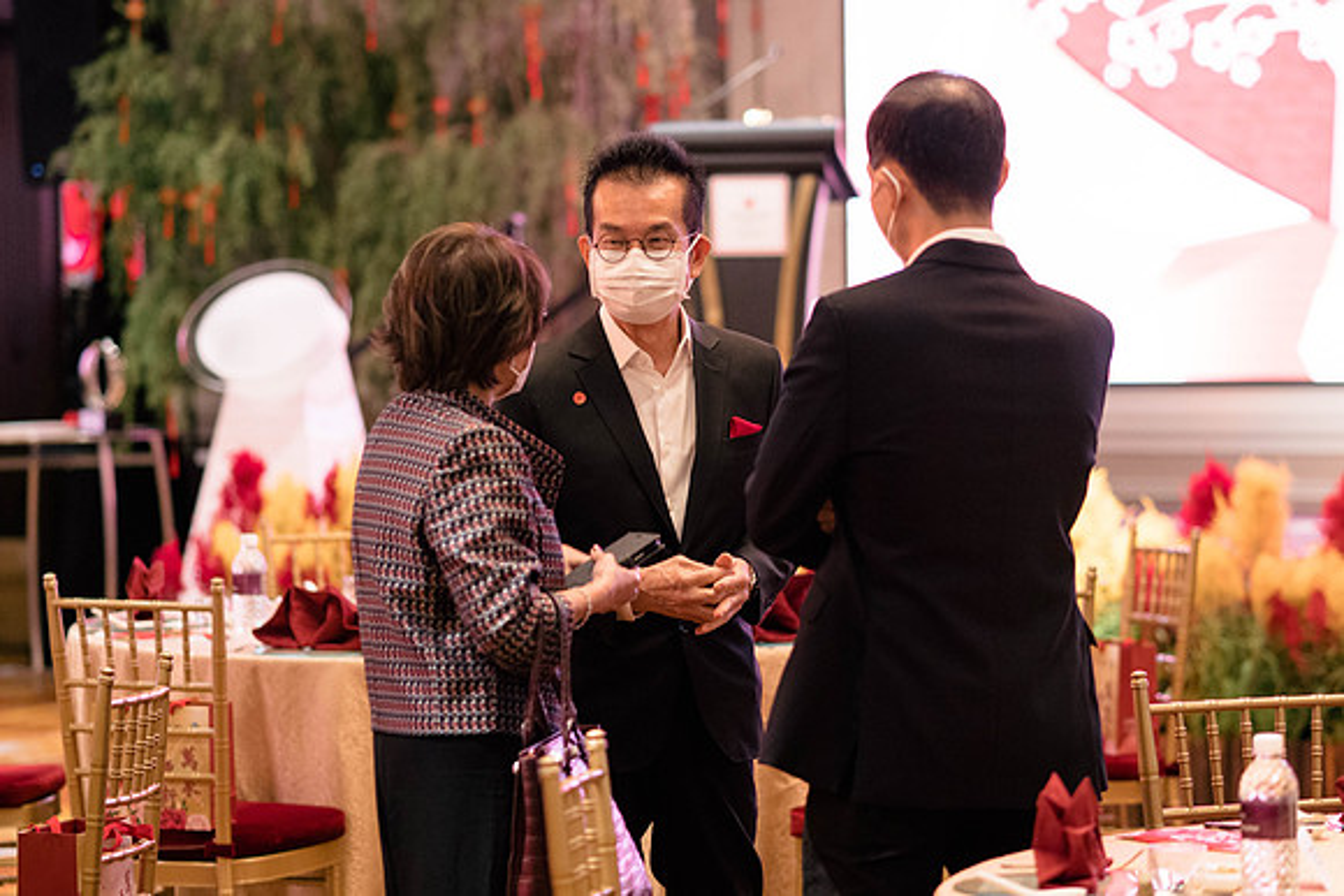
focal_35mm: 161
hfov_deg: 12.7
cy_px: 448
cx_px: 672
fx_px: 6020
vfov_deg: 8.5
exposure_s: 1/100
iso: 1000
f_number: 1.8
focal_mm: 75
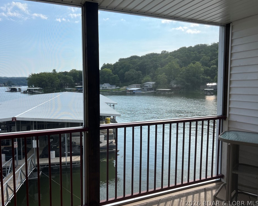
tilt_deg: -3.8
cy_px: 101
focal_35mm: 28
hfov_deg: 62.1
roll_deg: +0.0
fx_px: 214
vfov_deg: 51.5
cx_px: 118
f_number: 1.5
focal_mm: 5.7
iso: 50
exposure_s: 1/4630
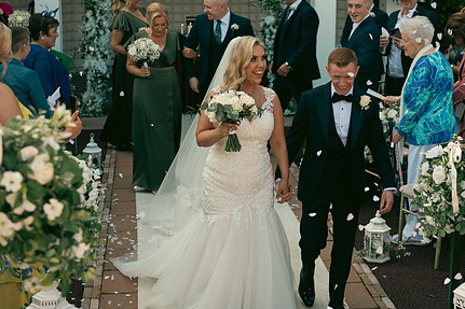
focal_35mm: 70
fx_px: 904
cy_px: 129
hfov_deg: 28.7
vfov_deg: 19.4
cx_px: 293
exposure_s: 1/640
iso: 250
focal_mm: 52
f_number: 3.5
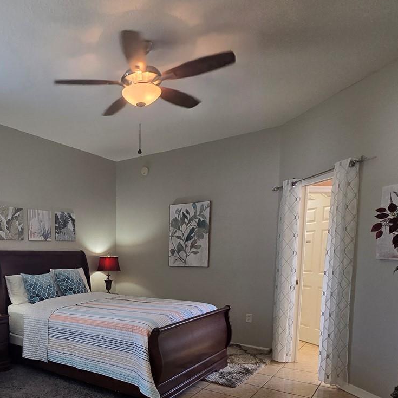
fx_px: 325
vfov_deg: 59.5
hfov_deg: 58.6
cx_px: 86
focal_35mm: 25
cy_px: 299
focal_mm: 2.2
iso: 125
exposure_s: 1/60
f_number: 2.2
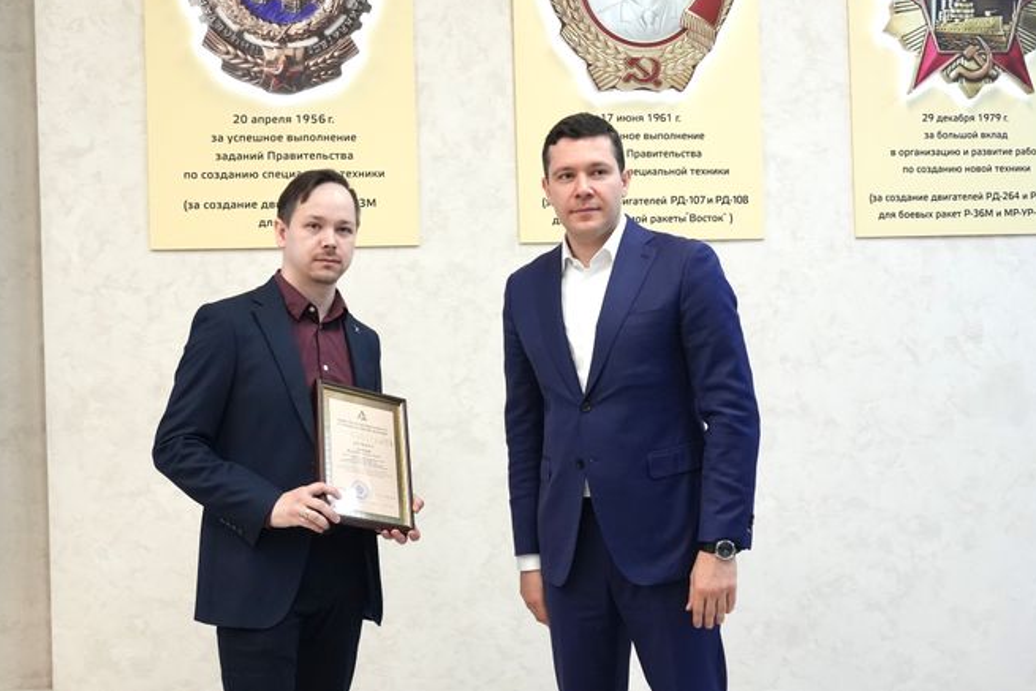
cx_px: 548
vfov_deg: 28.1
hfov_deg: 41.1
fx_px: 1382
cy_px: 324
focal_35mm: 48
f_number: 5.6
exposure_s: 1/160
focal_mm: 30
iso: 3200
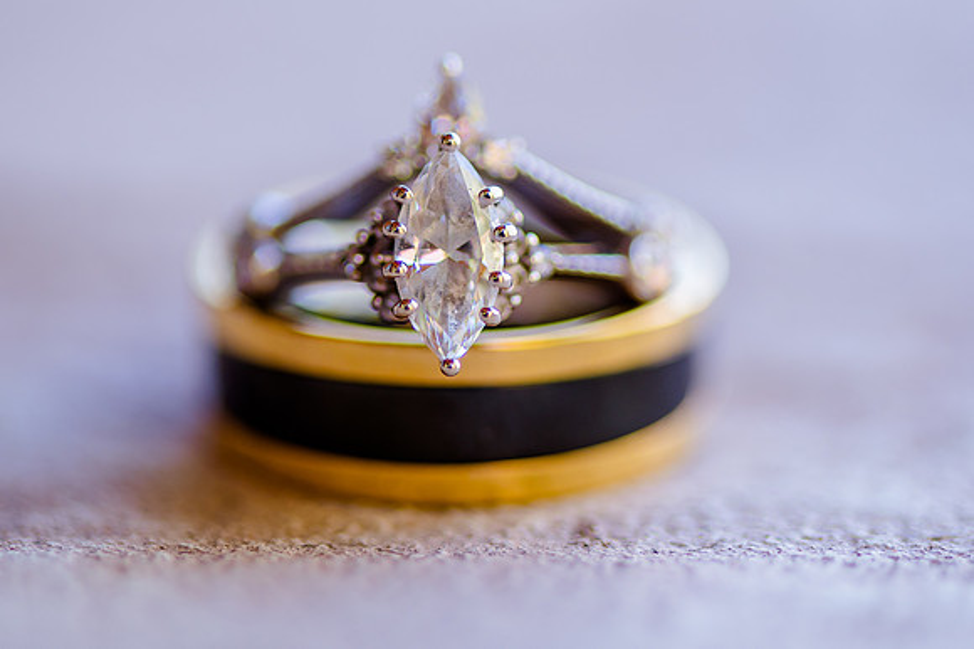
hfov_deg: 15.2
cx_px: 451
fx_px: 3640
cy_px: 308
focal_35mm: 135
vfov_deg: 10.2
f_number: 3.8
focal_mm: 105
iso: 500
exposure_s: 1/200
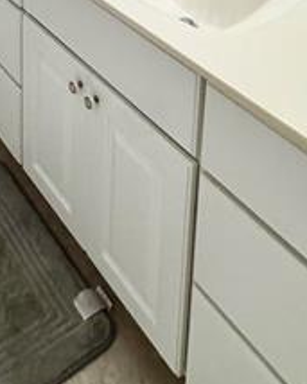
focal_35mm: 49
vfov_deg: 27.6
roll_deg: -0.2
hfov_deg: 29.4
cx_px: 23
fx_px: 557
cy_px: -178
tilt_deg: -11.1
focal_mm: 2.22
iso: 320
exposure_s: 1/120
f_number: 2.2
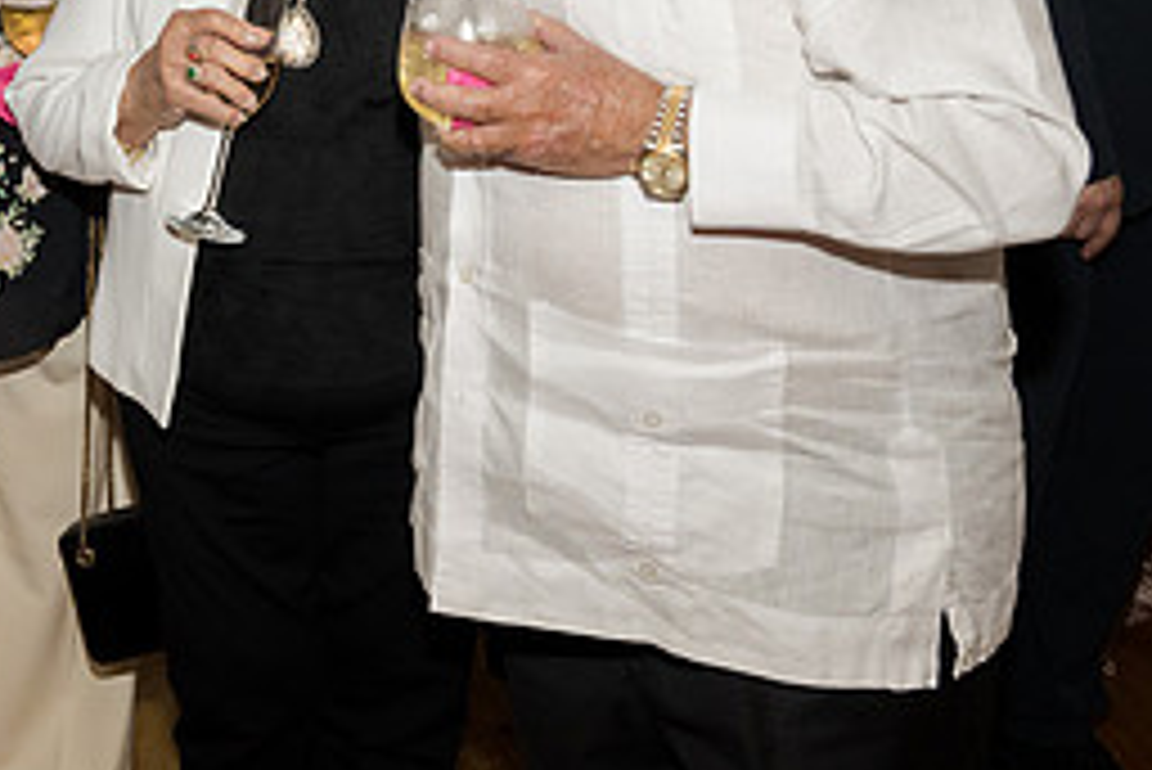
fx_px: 2145
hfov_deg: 28.3
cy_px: -10
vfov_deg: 19.7
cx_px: 17
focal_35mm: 67
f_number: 5.6
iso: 1250
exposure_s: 1/160
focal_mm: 26.5
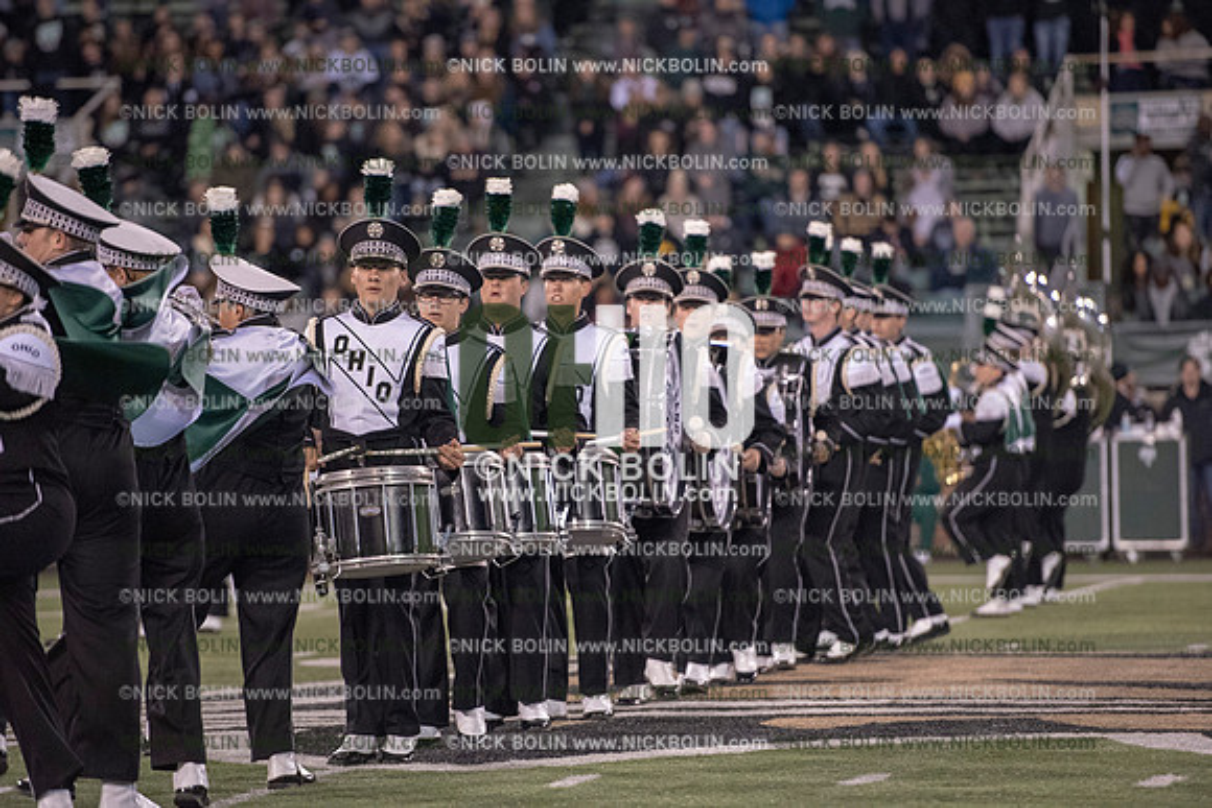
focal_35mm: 200
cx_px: 606
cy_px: 404
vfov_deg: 6.9
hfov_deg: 10.3
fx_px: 6735
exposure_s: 1/1250
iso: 5000
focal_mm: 200
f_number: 3.2
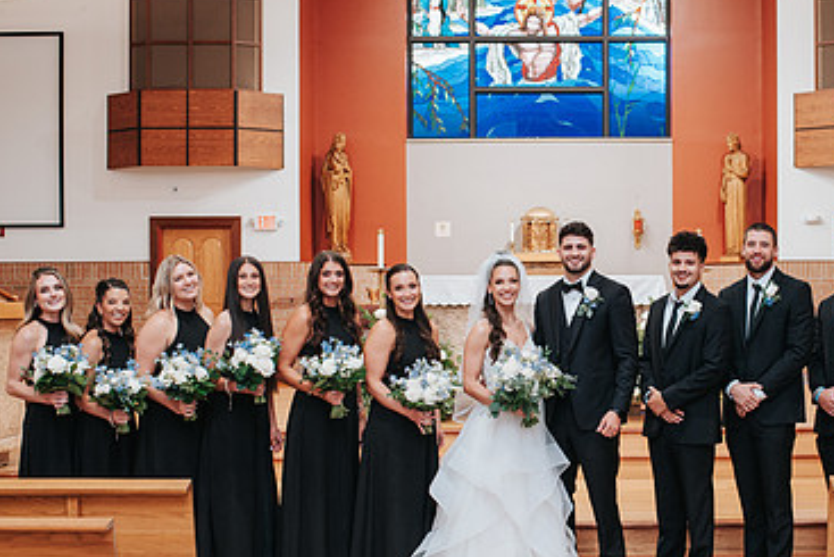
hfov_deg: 31.5
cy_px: 339
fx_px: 1460
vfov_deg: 21.6
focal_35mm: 63
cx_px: 577
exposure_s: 1/125
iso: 900
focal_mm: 35
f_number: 2.8
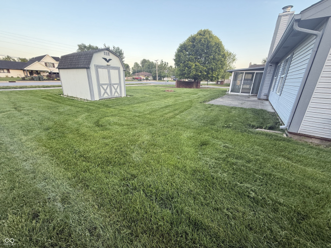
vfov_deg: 85.7
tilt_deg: -18.8
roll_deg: -1.4
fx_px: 134
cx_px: 166
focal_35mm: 14
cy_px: 124
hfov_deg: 102.1
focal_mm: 2.22
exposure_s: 1/99
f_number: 2.2
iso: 100
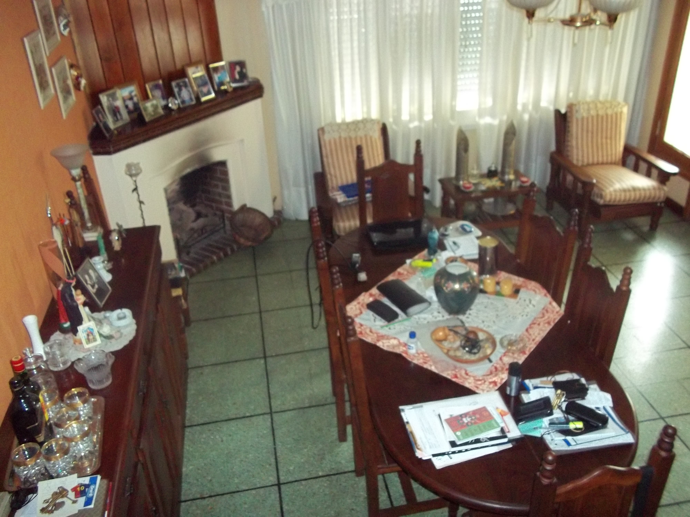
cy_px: 258
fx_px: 638
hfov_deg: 56.8
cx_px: 345
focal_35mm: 32
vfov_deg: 44.2
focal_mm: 5.7
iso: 400
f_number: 2.9
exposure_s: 1/30
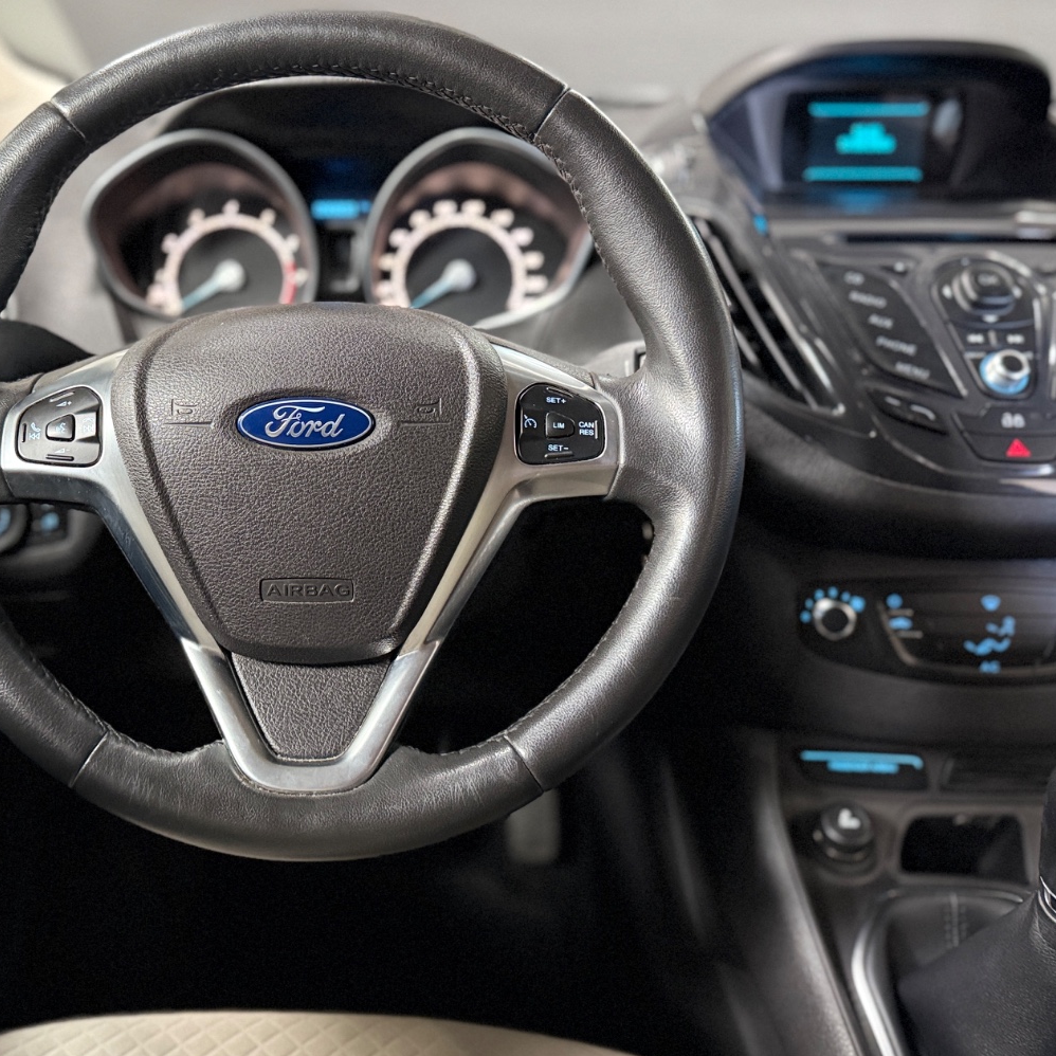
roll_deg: +0.1
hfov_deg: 47.6
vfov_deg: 48.2
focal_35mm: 34
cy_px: 432
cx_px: 341
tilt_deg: -16.5
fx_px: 1173
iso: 800
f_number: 1.78
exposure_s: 1/42
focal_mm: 6.76
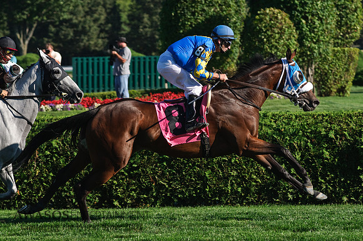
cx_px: 182
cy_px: 120
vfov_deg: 6.8
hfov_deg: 10.2
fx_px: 2039
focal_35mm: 202
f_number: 5.6
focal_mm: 135
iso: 800
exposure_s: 1/2500
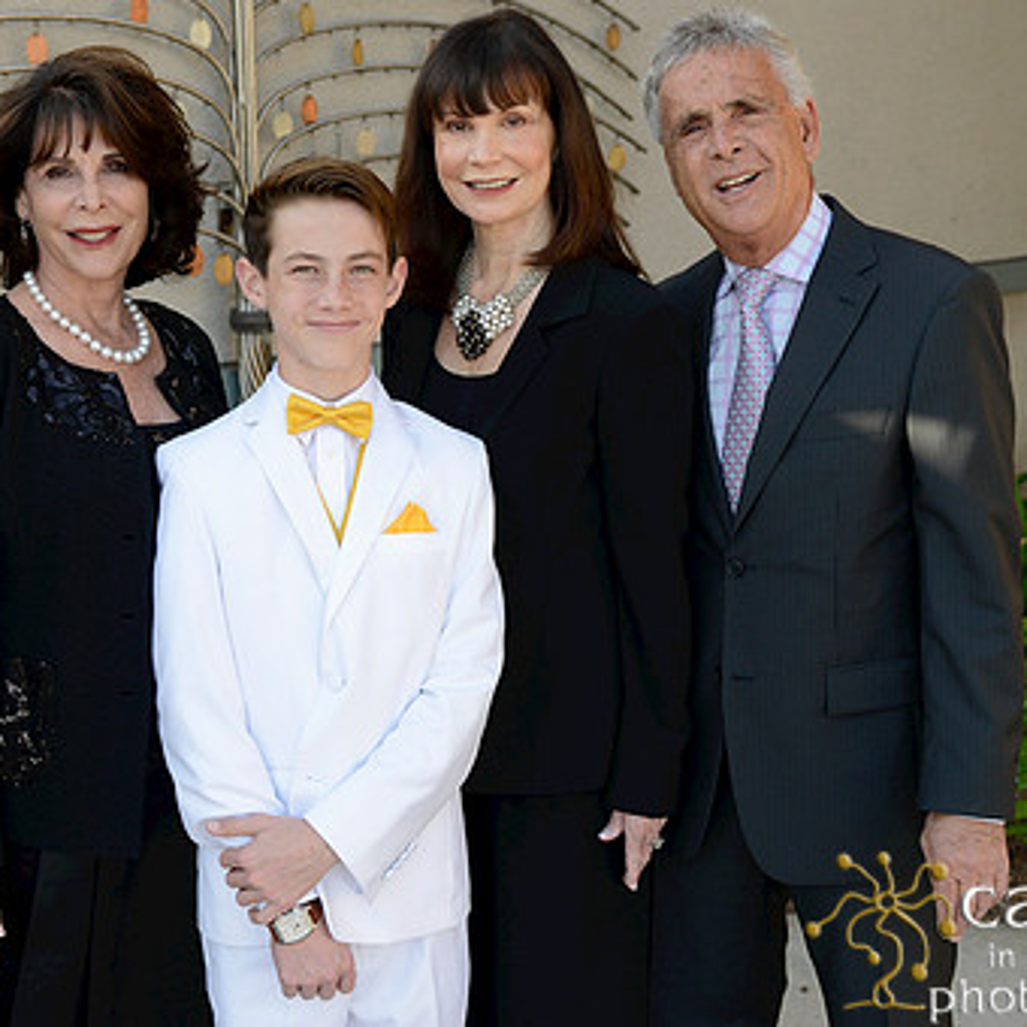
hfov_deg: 30.9
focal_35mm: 55
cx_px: 362
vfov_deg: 31.1
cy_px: 462
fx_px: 1846
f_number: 5
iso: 200
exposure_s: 1/160
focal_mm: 38
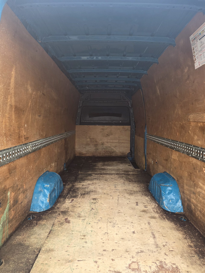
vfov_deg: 73.9
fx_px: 182
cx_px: 102
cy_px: 136
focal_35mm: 23
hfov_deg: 58.9
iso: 125
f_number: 1.7
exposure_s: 1/100
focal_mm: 6.25
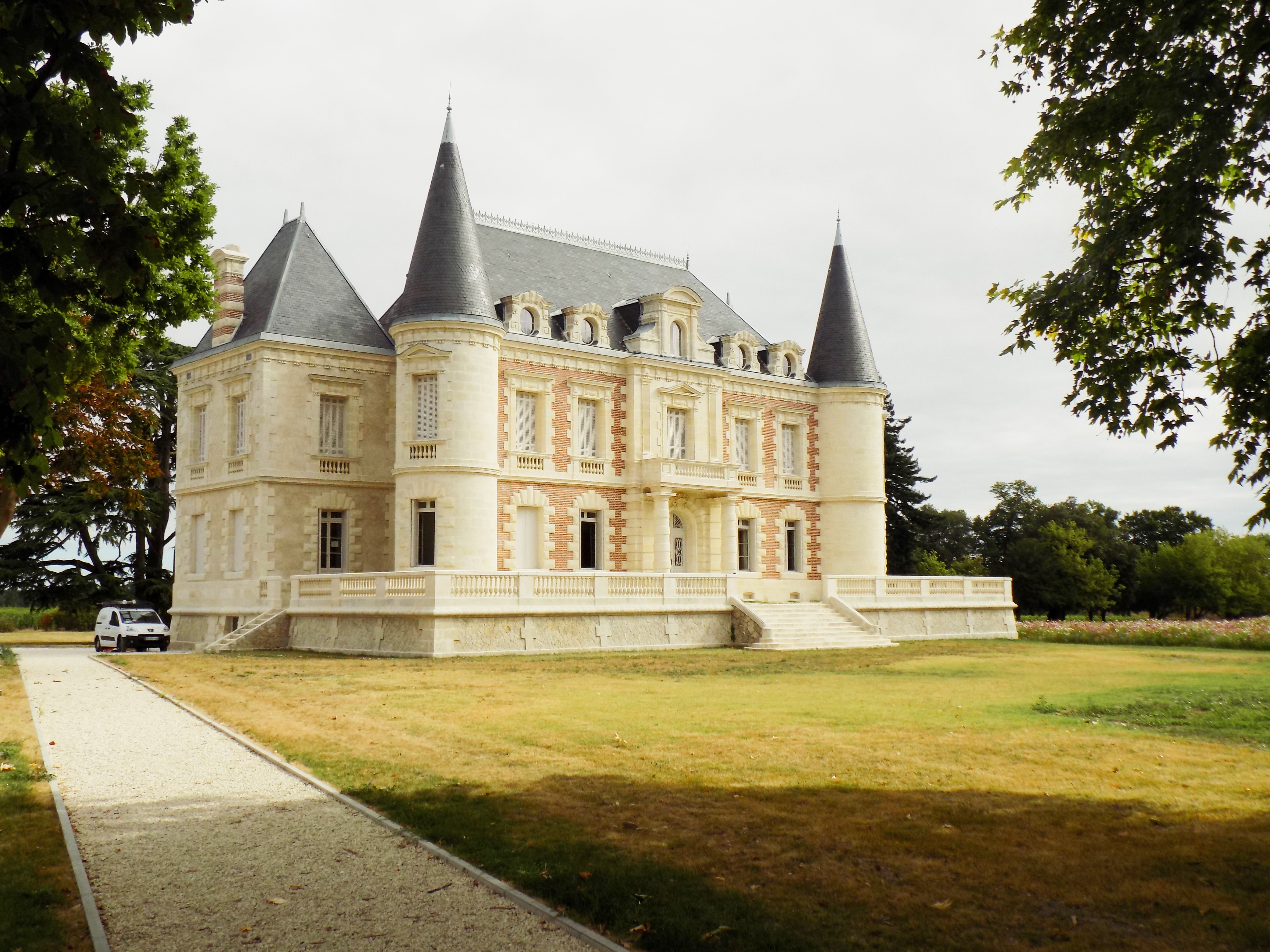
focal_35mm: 34
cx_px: 635
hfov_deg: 54.0
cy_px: 476
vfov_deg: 41.8
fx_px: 1247
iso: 80
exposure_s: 1/1250
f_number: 3.4
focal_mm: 6.1
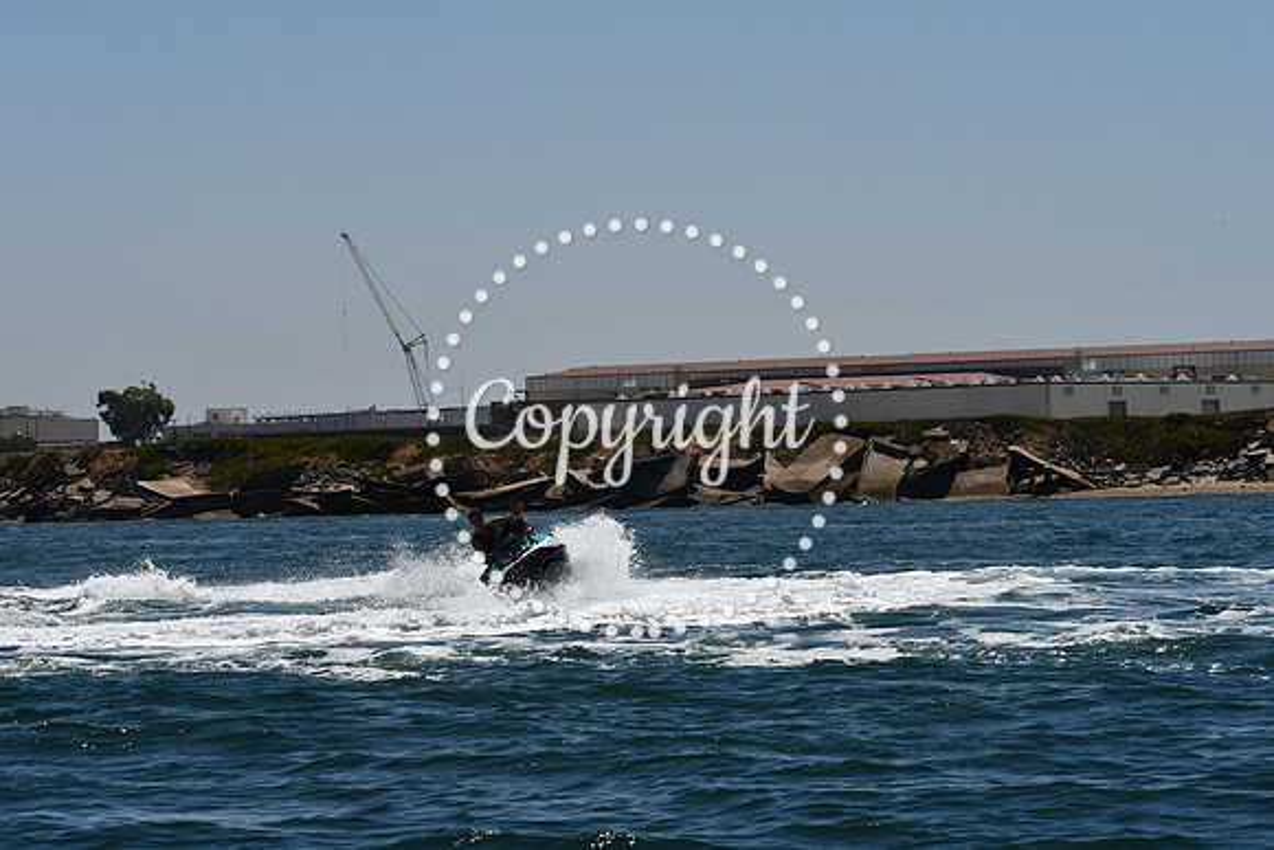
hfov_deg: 15.2
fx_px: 4778
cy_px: 425
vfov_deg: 10.2
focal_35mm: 135
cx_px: 637
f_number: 10
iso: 100
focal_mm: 90
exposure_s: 1/800
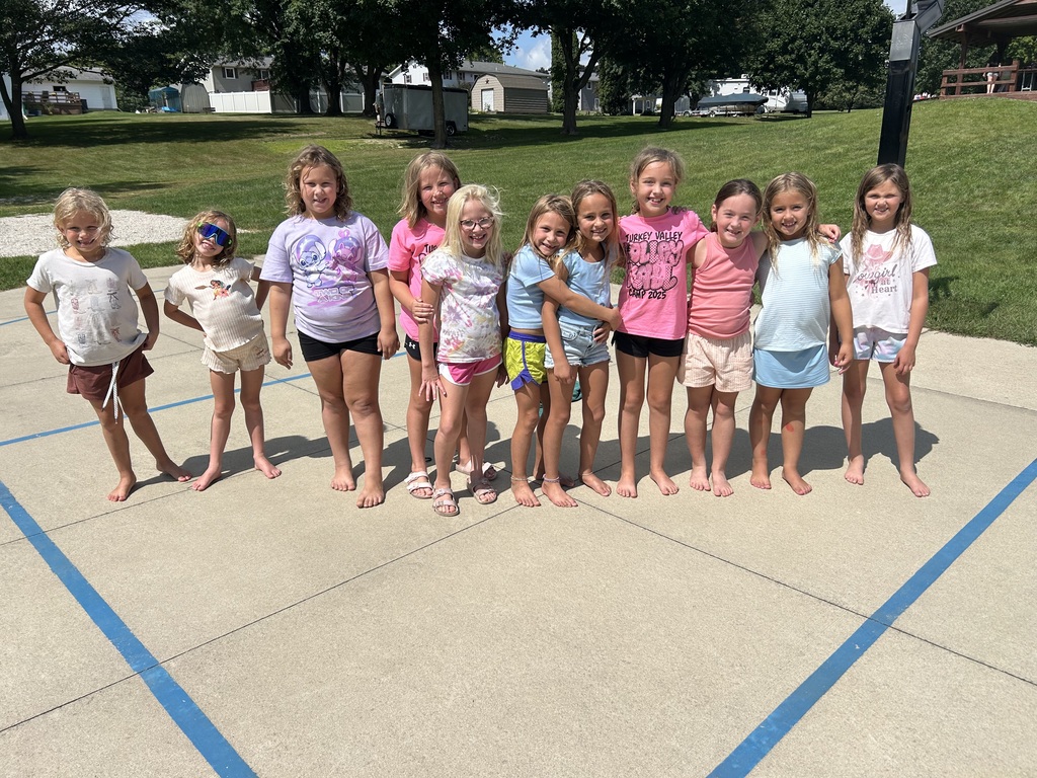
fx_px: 779
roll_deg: +1.6
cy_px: 389
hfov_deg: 67.3
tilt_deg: -18.3
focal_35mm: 26
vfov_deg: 53.1
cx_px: 518
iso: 50
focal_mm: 5.7
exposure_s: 1/6993
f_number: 1.5
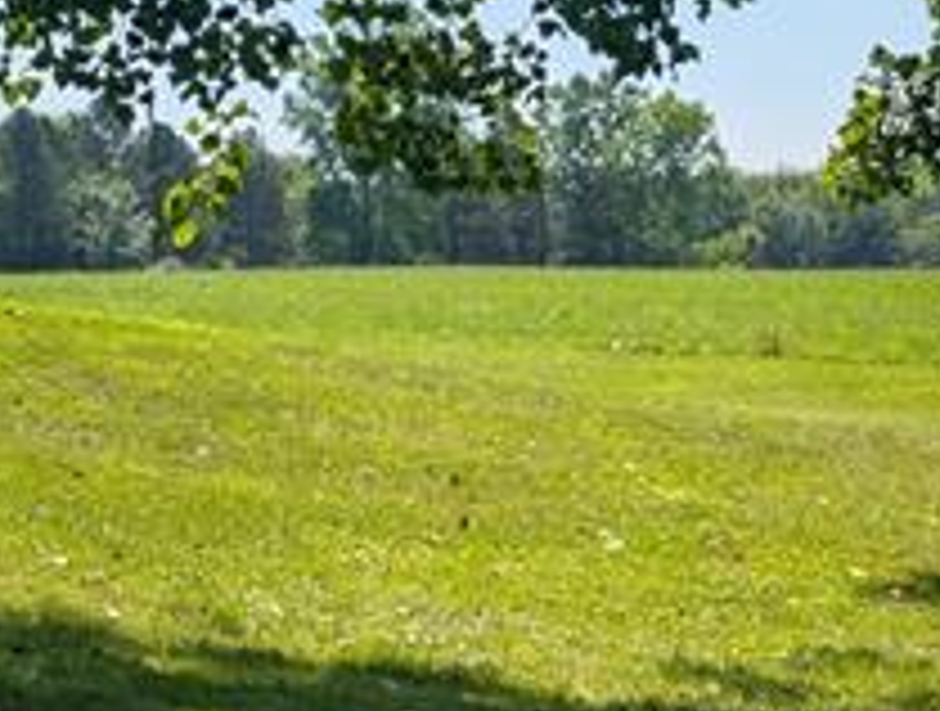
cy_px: 288
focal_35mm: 117
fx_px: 3186
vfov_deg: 12.7
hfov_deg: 14.0
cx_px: -985
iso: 21
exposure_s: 1/1205
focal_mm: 6.9
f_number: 1.68
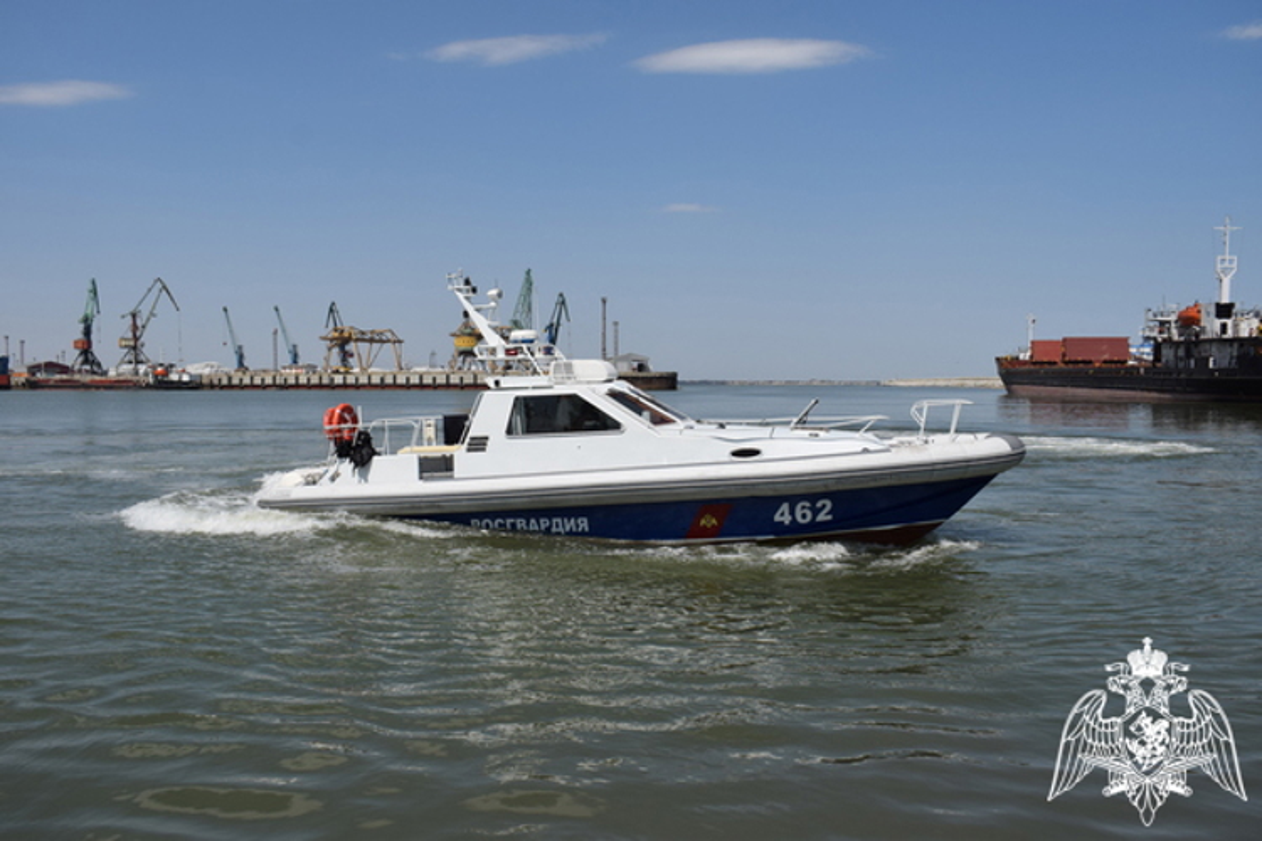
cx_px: 631
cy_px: 420
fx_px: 1052
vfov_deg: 43.6
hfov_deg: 61.9
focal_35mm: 30
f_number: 8
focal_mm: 20
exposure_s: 1/2000
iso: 400
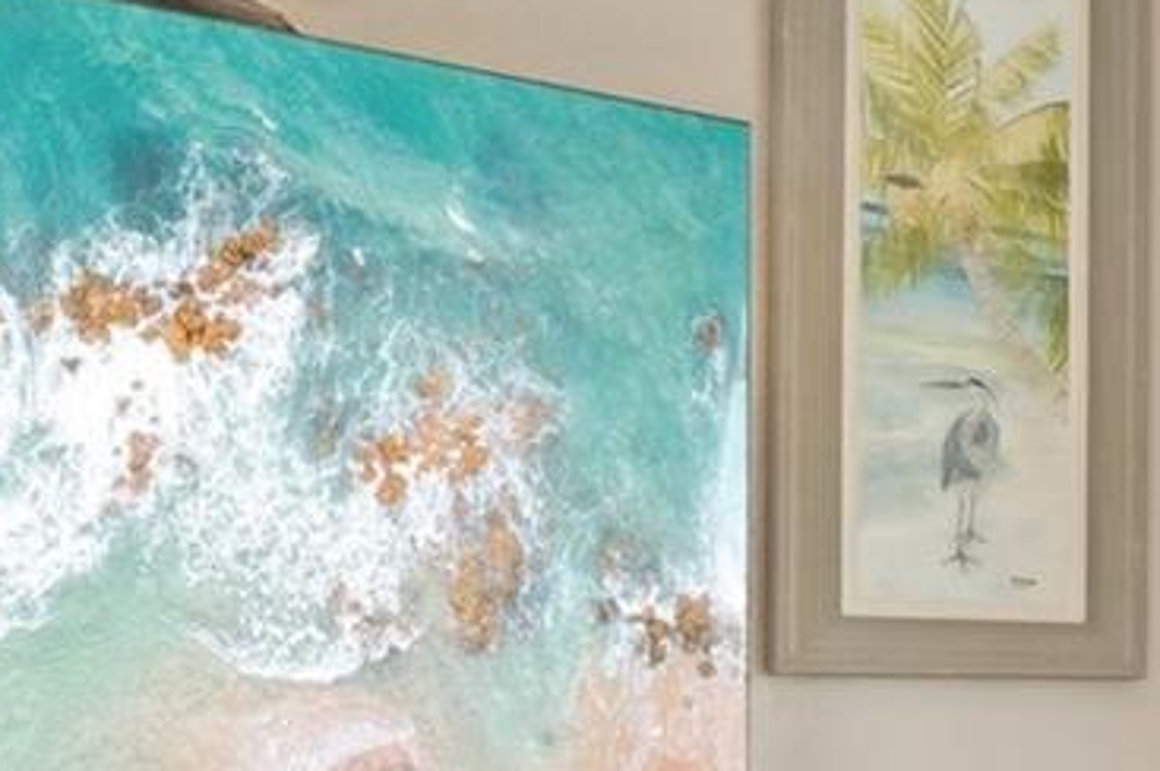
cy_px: 732
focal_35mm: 61
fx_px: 1964
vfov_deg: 21.6
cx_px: 2184
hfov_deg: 20.5
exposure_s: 1/125
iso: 400
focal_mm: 14
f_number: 8
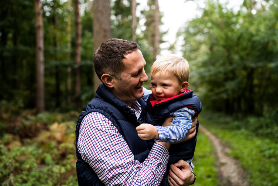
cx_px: 139
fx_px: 270
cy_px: 93
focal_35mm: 35
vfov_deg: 37.9
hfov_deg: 54.4
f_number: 2.2
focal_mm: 35
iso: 200
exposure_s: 1/200
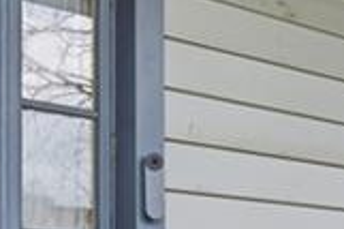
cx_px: 342
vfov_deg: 14.5
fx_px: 850
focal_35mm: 89
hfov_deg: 22.1
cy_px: 315
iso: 250
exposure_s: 1/1250
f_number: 8
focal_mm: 14
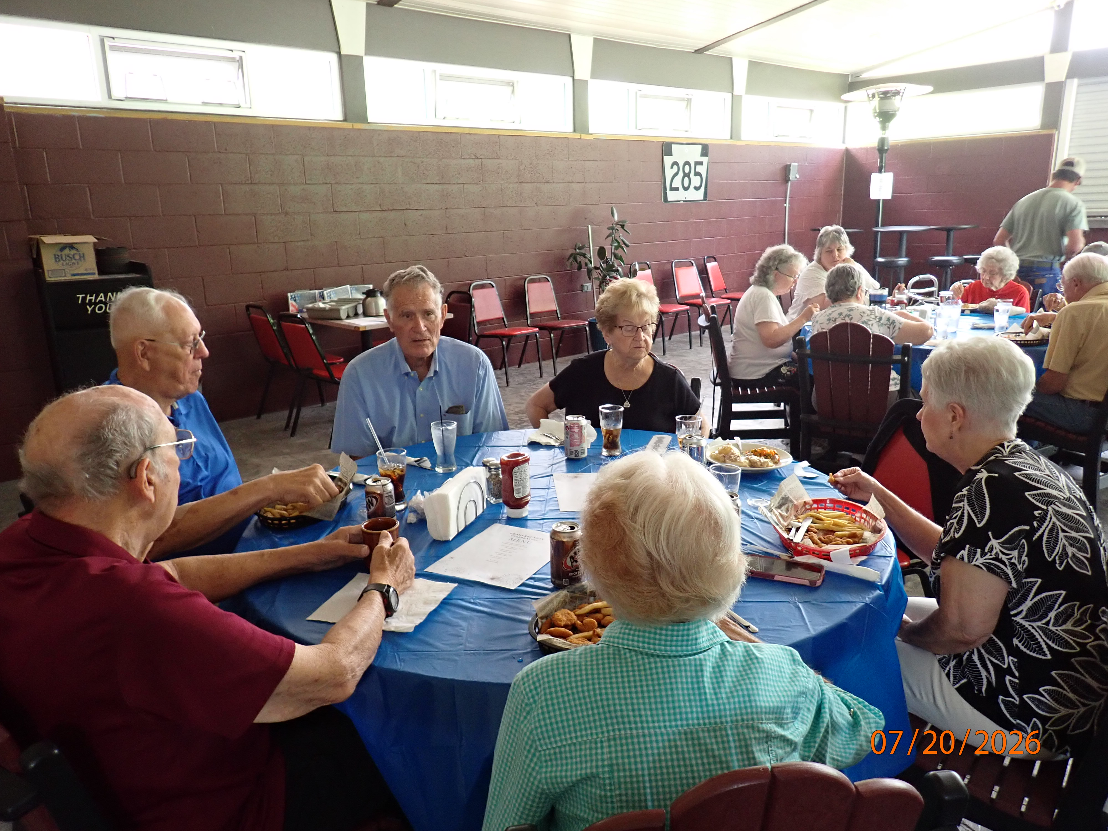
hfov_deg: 69.4
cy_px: 416
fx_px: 800
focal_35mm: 25
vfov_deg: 54.9
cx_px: 554
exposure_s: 1/30
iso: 320
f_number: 2
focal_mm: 4.5
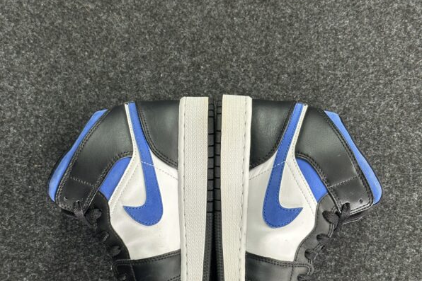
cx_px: 212
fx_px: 785
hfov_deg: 30.1
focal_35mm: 67
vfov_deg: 20.0
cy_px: 230
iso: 125
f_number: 1.78
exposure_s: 1/53
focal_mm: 6.86
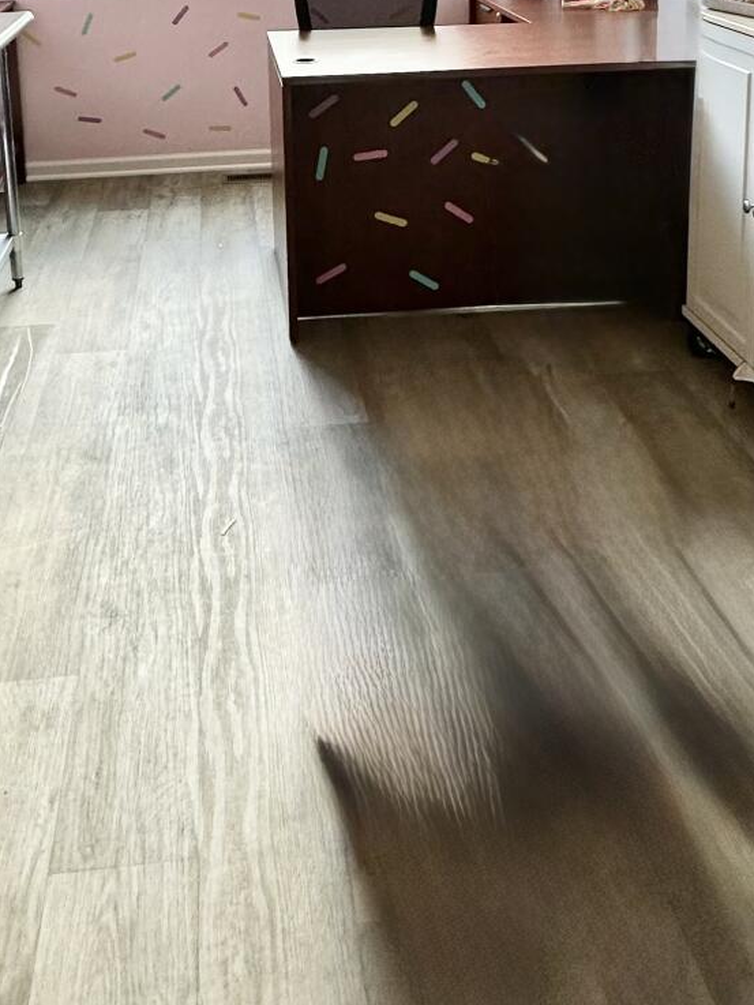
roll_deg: +1.5
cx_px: 297
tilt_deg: -9.1
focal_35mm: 38
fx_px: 1103
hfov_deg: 37.6
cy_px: 23
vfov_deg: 42.9
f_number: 2.2
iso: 125
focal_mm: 2.22
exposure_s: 1/99
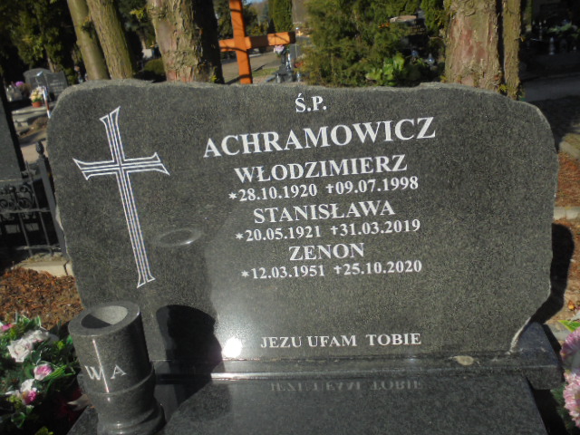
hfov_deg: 54.0
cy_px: 218
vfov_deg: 41.8
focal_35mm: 34
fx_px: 570
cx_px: 290
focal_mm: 6.1
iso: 100
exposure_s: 1/1000
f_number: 4
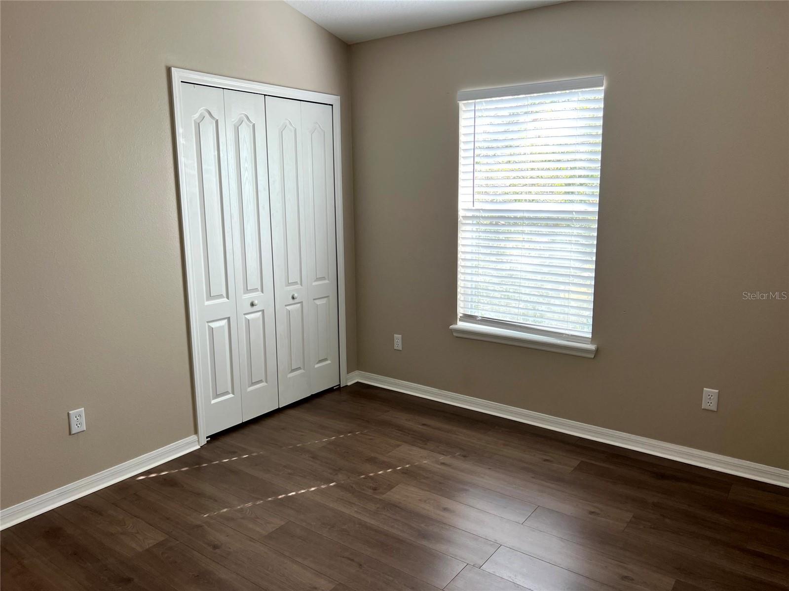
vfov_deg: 53.1
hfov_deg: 67.3
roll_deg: +0.4
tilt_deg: -10.4
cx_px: 394
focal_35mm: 26
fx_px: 593
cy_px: 296
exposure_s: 1/120
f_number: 1.5
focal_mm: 5.7
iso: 64
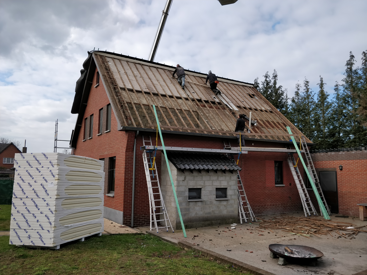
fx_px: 254
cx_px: 184
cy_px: 138
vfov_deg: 56.8
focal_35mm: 24
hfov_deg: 71.6
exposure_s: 1/1305
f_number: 1.7
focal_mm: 4.1
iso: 160
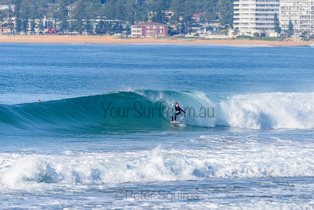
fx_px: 4362
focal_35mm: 500
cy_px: 105
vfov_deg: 2.8
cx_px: 157
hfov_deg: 4.1
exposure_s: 1/2000
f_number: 5.6
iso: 160
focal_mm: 500
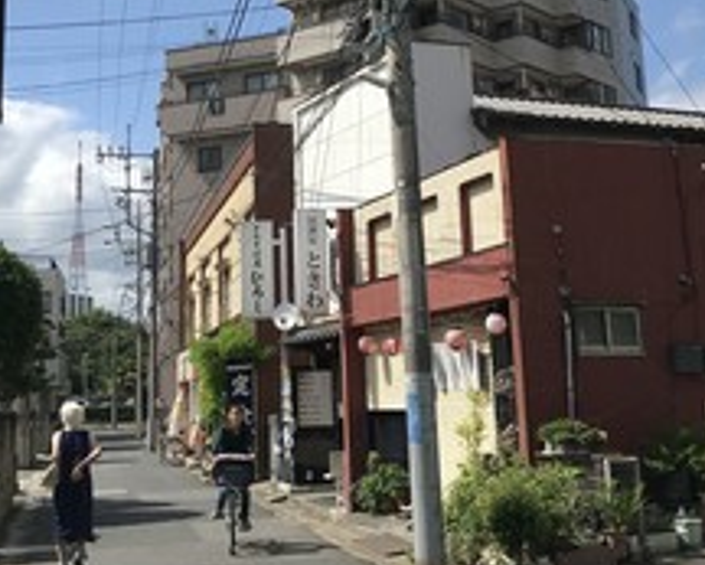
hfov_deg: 32.9
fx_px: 1190
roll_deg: +1.2
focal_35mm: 57
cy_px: 134
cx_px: 287
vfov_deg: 26.3
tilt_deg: +13.7
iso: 20
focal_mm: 3.99
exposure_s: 1/4167
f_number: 1.8
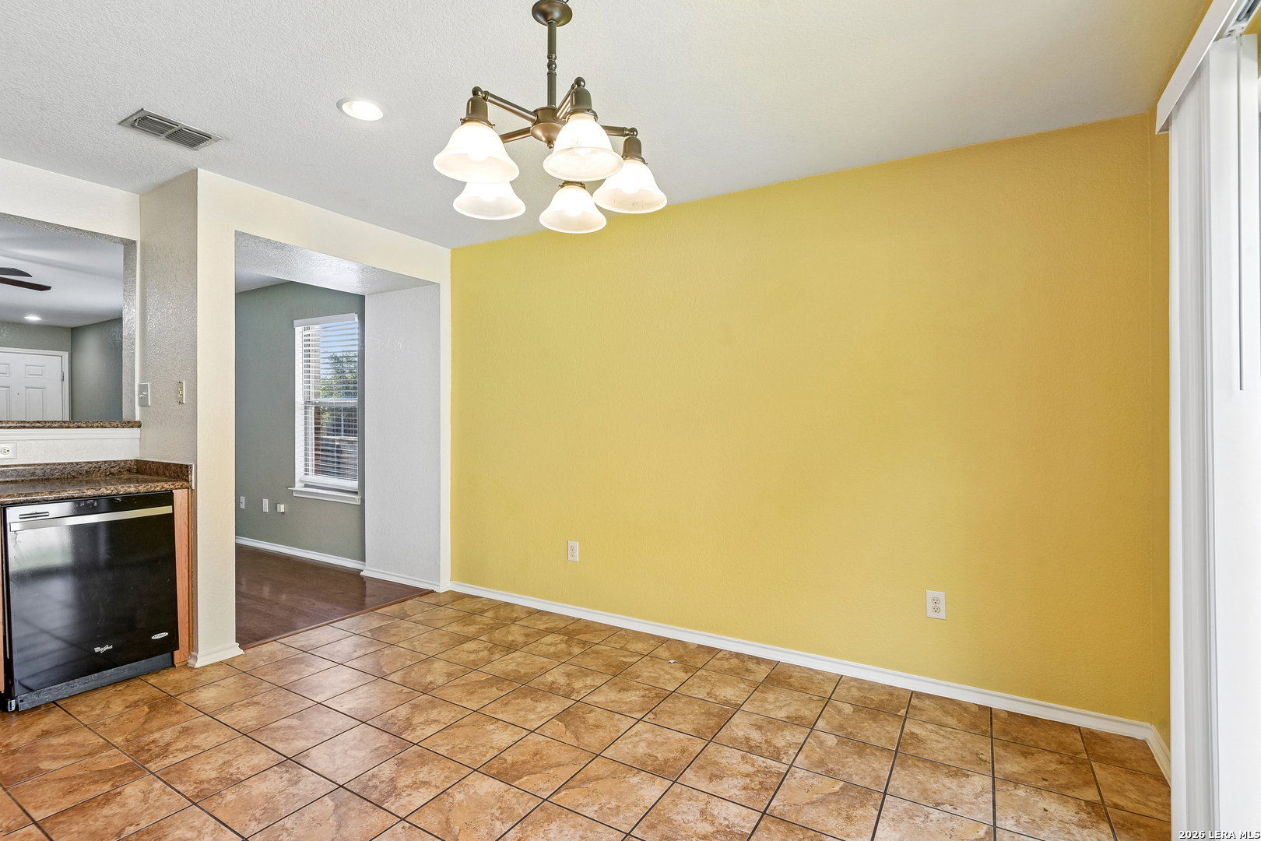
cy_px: 420
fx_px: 560
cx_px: 630
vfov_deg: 73.7
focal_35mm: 16
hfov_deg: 96.7
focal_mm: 16
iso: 400
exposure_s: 1/30
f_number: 8
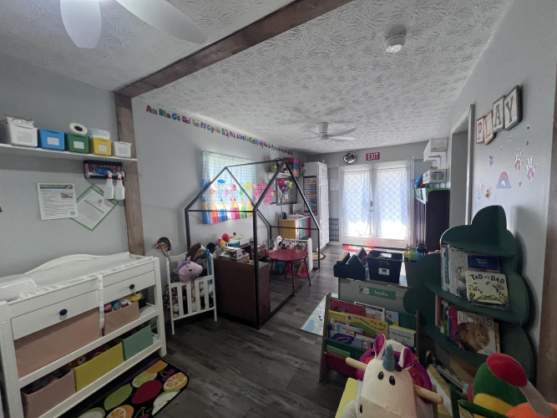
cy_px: 209
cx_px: 278
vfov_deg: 89.9
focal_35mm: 13
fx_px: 209
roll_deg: +2.7
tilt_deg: -4.8
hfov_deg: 106.2
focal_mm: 1.57
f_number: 1.8
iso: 100
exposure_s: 1/120
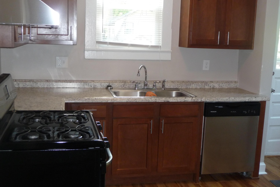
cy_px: 94
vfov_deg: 29.9
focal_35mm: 45
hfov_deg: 43.6
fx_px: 350
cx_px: 140
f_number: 4
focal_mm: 7.1
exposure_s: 1/30
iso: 250
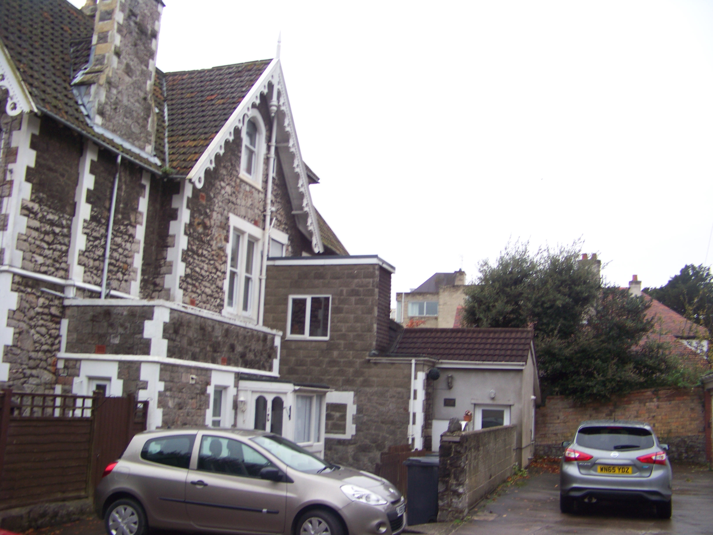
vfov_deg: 39.7
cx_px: 356
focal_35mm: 36
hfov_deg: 51.4
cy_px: 268
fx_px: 742
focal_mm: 5.85
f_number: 2.8
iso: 66
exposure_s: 1/200
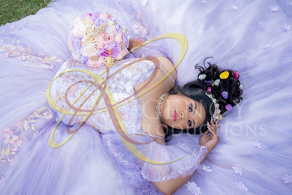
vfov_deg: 42.4
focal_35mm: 31
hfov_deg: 60.2
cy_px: 99
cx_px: 146
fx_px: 252
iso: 125
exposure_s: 1/500
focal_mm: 20
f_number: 2.8
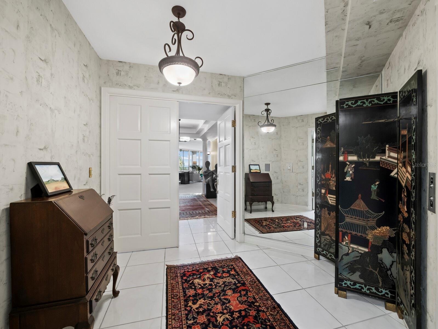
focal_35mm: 14
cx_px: 219
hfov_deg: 102.0
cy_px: 164
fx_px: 177
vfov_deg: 85.7
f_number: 10
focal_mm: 7
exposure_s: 1/1.67
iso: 320
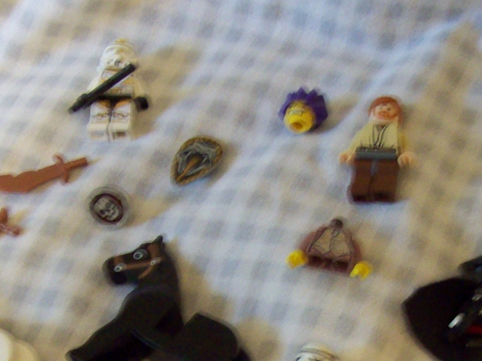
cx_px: 247
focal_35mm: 85
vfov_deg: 16.9
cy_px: 373
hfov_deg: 23.0
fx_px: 1183
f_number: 2.7
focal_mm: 6
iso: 193
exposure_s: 1/8
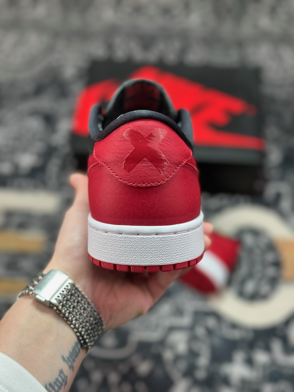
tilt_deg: -57.2
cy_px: 196
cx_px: 147
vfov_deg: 39.7
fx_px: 544
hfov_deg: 30.3
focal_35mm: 48
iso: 80
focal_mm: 6.86
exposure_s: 1/426
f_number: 1.78
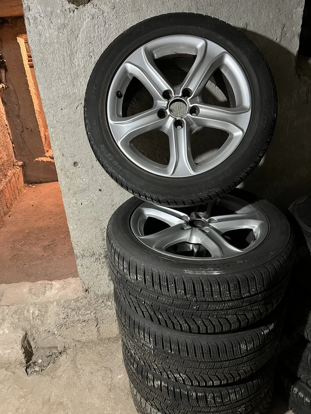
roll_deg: +6.1
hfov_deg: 53.1
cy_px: 207
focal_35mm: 26
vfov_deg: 67.3
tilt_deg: -27.5
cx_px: 156
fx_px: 311
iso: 500
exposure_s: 1/25
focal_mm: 5.1
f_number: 1.6
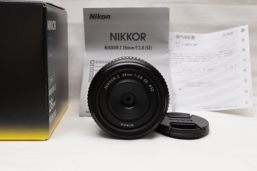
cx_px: 128
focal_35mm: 44
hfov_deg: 45.0
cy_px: 86
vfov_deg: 30.9
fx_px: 311
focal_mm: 29
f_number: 8
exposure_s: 1/60
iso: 800
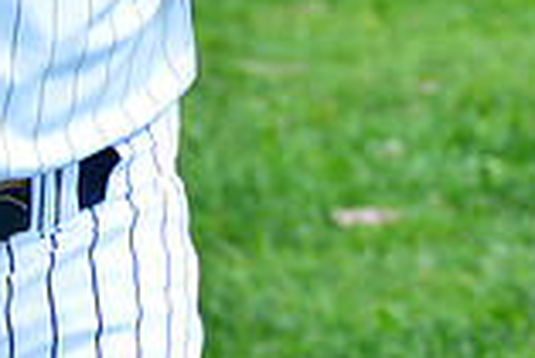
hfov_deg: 4.8
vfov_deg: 3.2
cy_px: -281
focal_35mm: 428
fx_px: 6366
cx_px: -65
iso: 160
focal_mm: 116
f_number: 8
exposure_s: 1/200
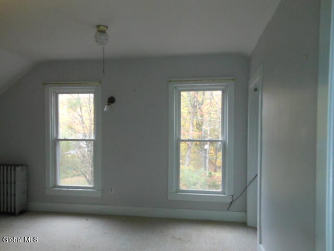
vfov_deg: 54.9
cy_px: 126
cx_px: 167
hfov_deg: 69.4
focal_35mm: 25
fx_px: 241
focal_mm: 4.5
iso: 400
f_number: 3.2
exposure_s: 1/30
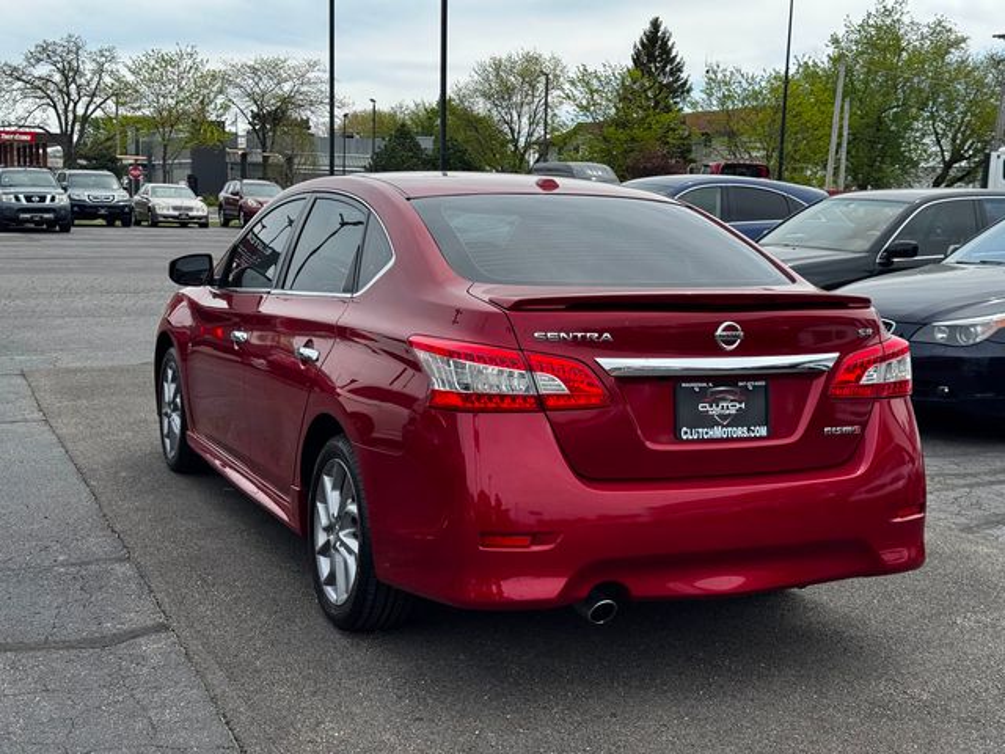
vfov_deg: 30.3
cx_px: 502
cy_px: 377
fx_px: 1394
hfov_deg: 39.7
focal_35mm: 48
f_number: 1.78
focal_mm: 6.76
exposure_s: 1/2513
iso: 64
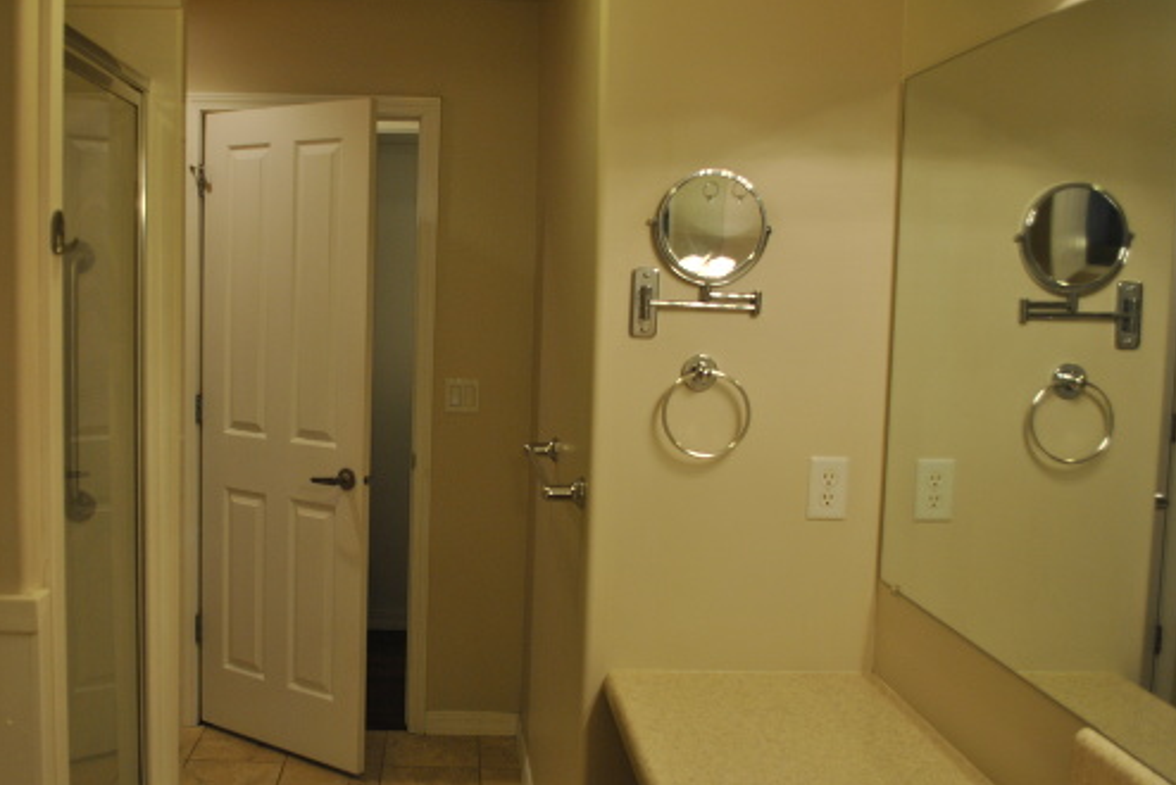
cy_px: 402
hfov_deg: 53.8
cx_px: 443
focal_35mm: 35
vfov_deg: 37.9
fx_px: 1144
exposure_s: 1/30
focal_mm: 18
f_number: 3.5
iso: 200
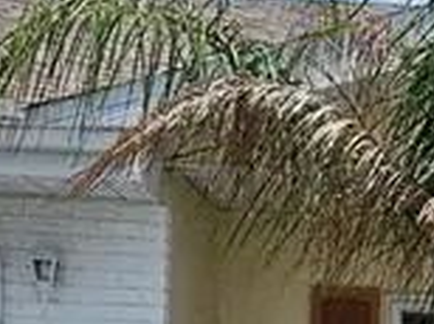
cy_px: 580
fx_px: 1915
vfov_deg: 9.2
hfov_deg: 12.2
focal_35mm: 153
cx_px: 690
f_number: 1.8
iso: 25
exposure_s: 1/3354
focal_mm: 5.4
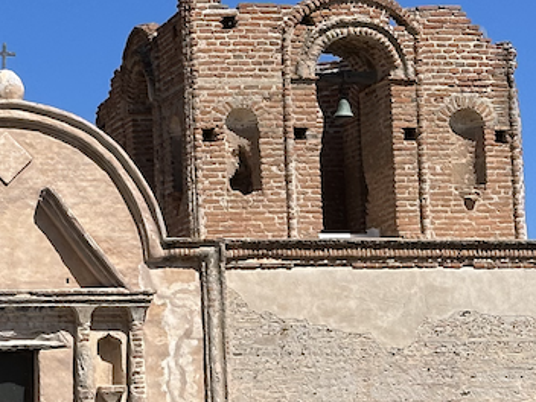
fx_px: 2555
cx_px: -104
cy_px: 249
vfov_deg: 9.0
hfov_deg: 11.7
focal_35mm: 165
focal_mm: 6.86
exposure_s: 1/5882
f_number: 1.78
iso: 64
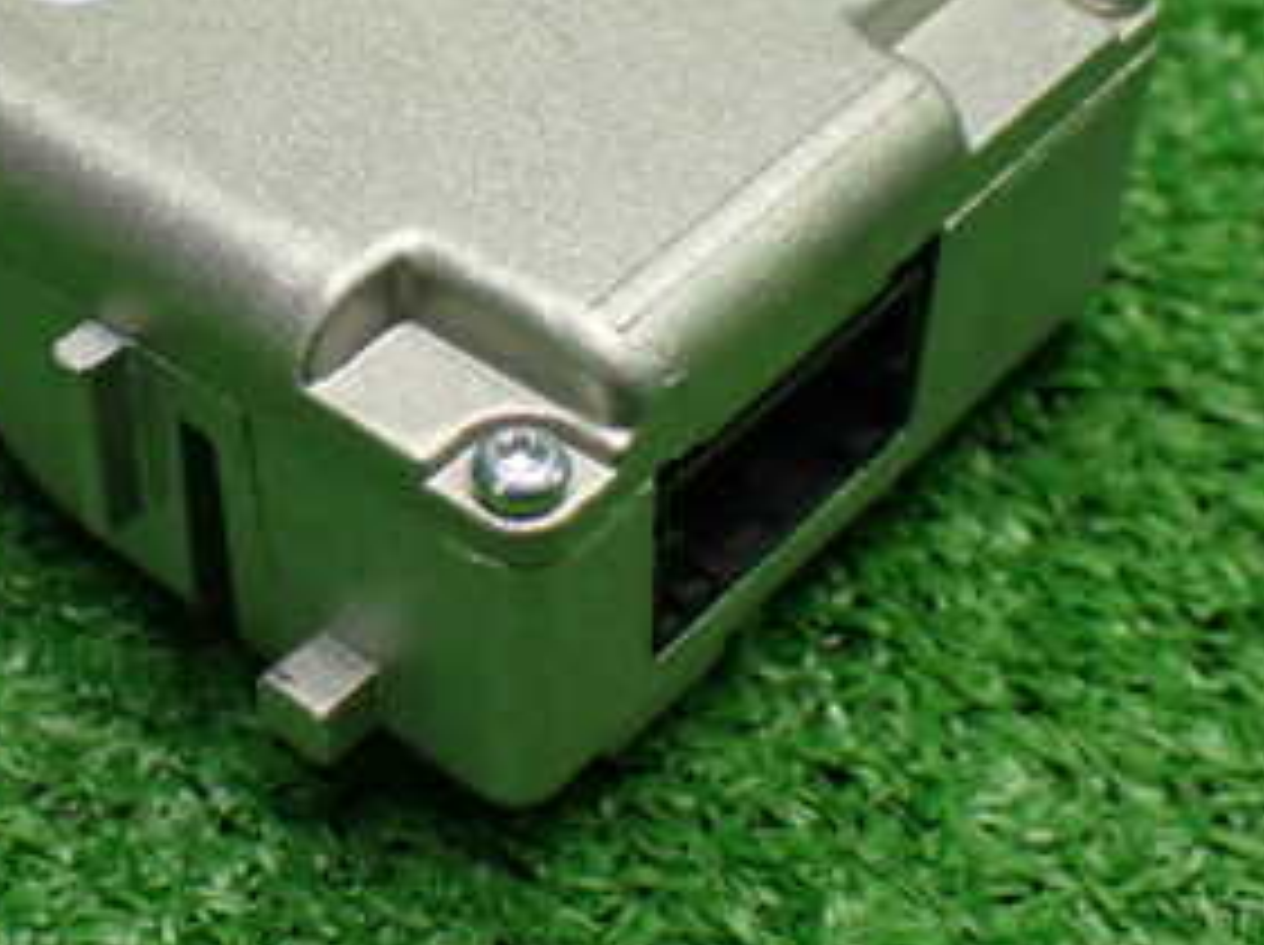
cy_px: 212
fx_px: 2808
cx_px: 274
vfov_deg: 18.9
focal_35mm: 77
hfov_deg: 25.0
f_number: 2.5
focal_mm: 6.37
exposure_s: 1/160
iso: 640
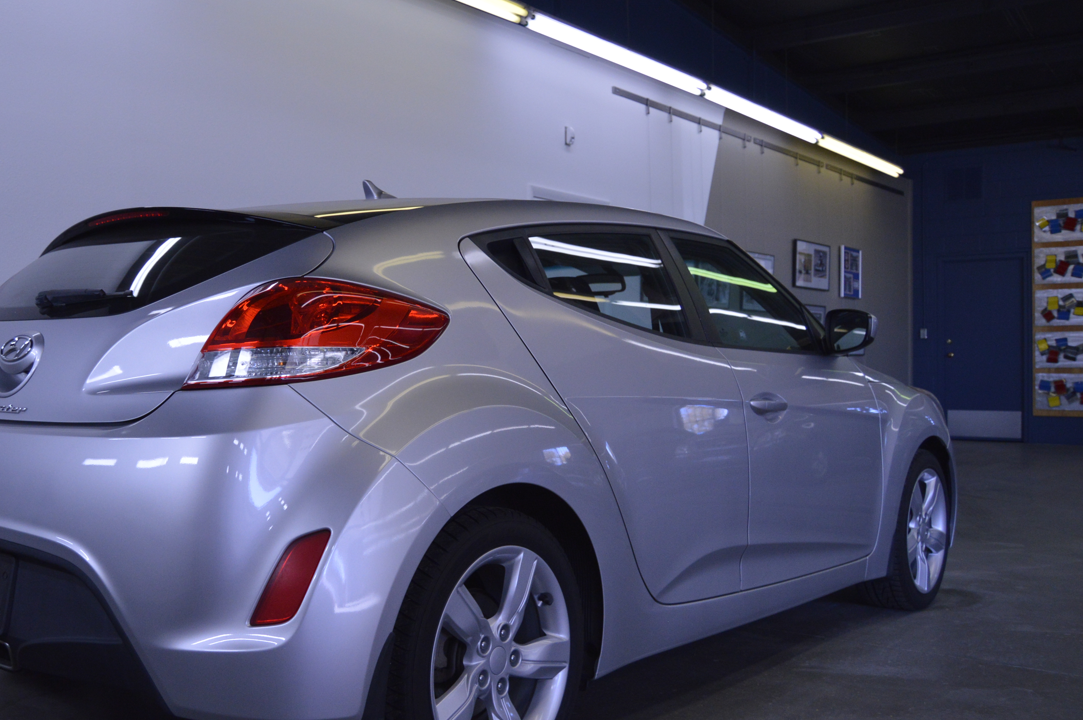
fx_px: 1082
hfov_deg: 52.4
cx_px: 384
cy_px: 373
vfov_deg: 36.8
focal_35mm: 36
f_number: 3.5
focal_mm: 18
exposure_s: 1/640
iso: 800
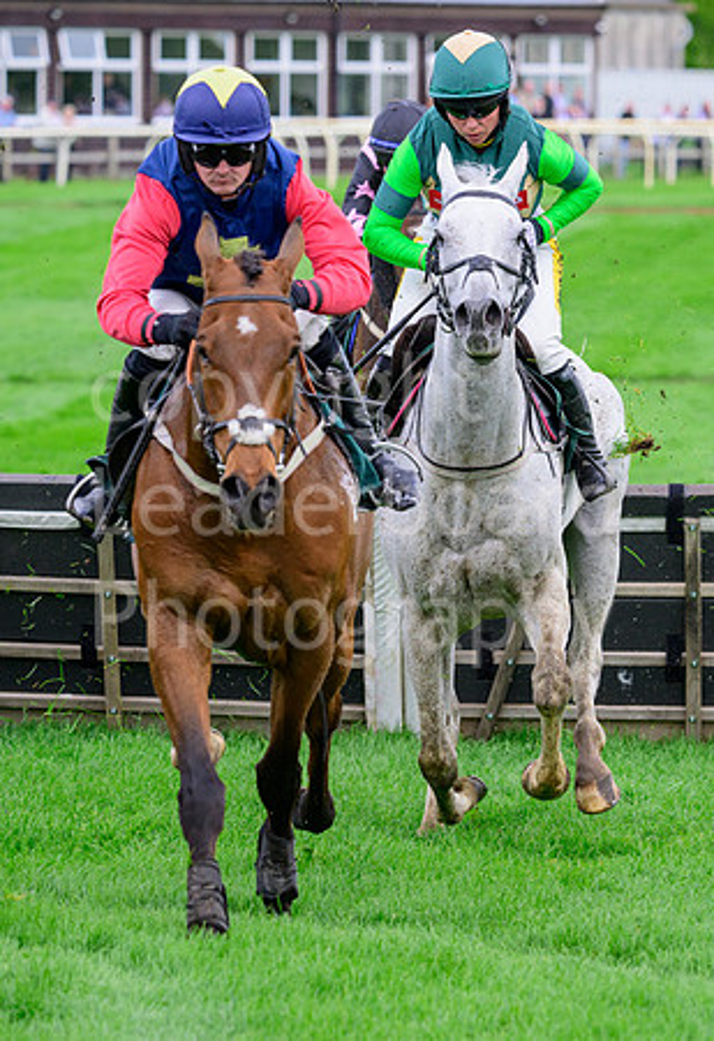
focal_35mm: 309
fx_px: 9015
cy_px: 542
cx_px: 590
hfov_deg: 4.5
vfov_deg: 6.6
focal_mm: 200
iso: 1000
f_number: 6.3
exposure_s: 1/1250
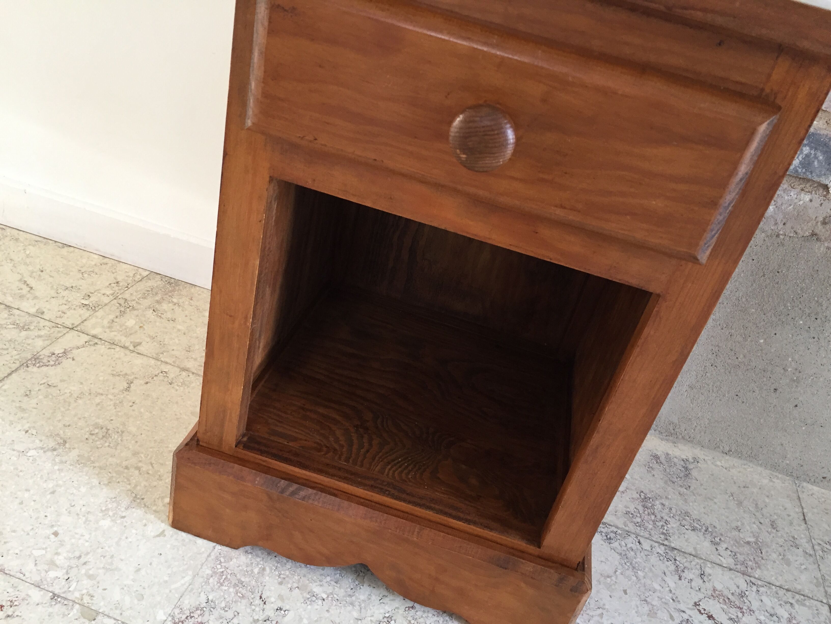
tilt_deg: -32.2
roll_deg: -12.7
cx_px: 416
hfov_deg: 61.7
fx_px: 696
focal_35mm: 29
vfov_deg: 48.2
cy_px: 312
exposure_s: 1/33
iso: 160
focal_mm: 4.15
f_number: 2.2
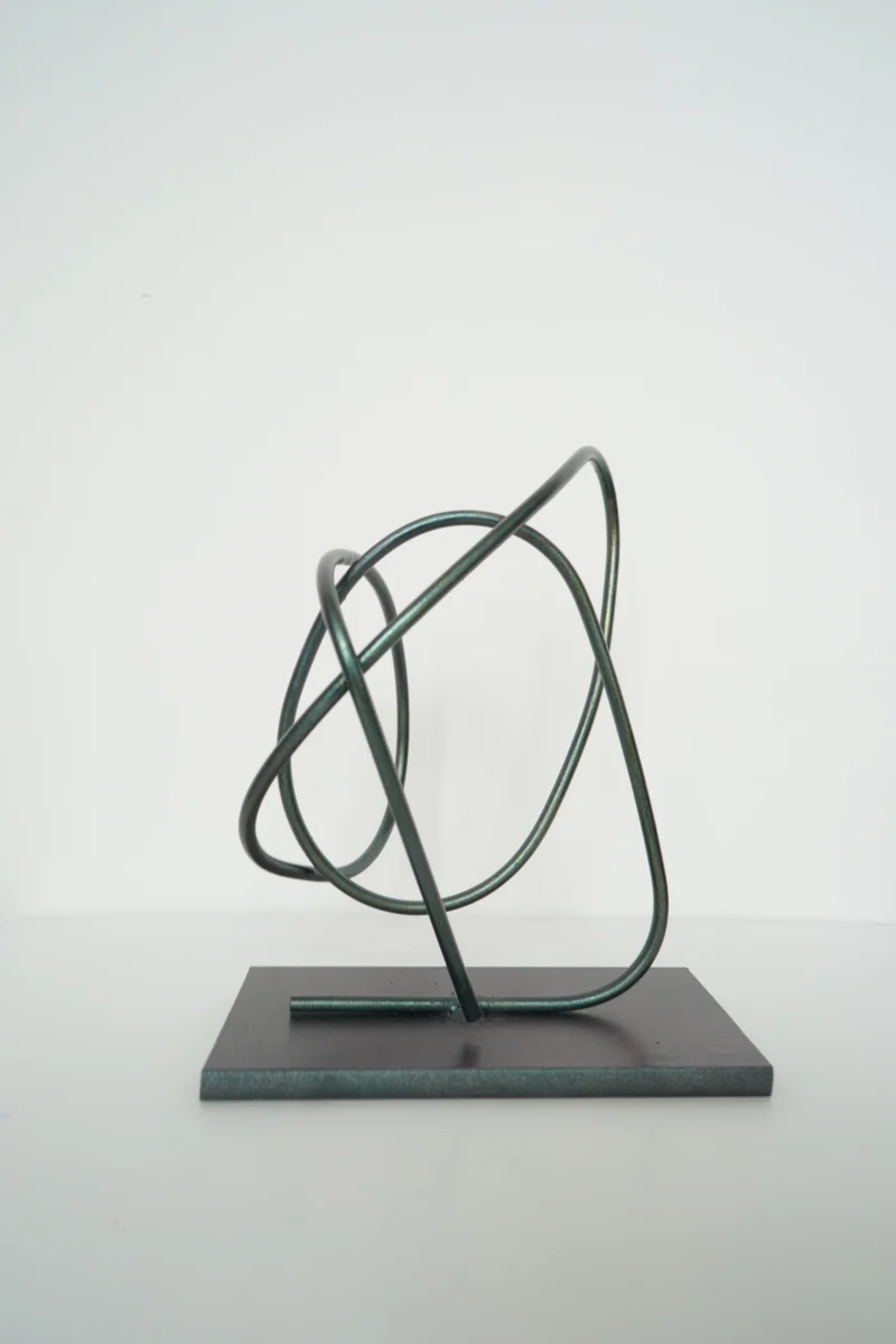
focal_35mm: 25
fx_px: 933
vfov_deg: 71.5
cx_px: 448
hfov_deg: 51.3
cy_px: 672
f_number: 6.3
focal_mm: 25
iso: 640
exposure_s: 1/30
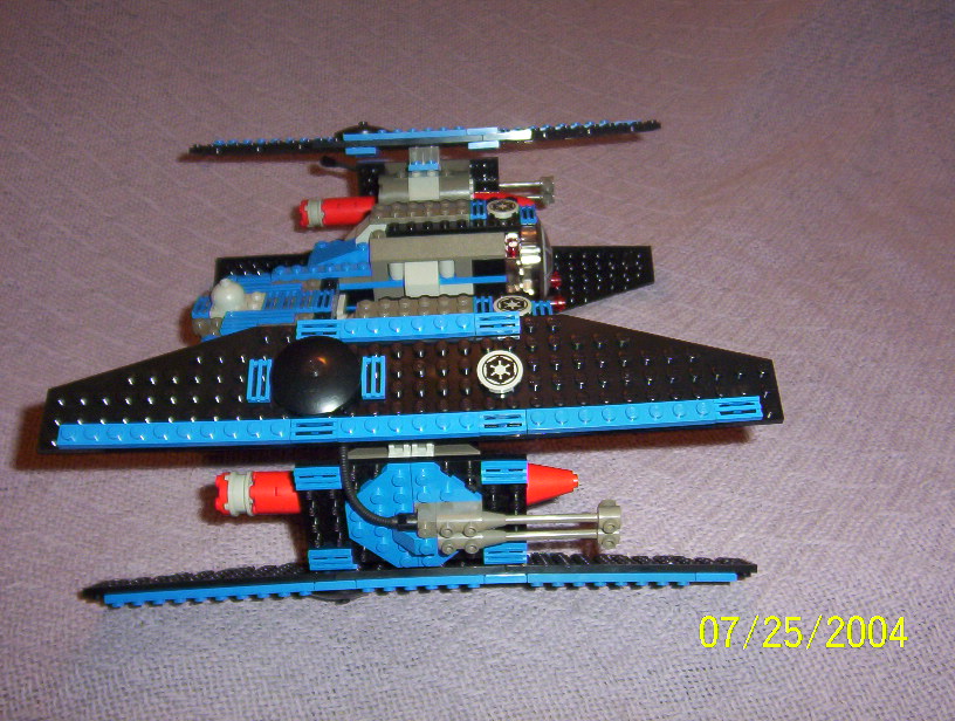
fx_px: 996
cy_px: 360
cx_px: 478
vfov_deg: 39.8
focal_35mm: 36
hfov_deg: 51.2
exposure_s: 1/30
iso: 140
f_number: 2.76
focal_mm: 5.54
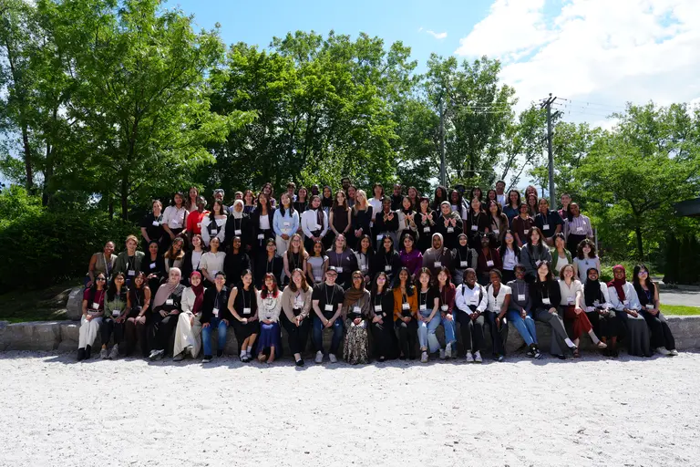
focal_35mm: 24
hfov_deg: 73.7
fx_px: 467
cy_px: 234
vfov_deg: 53.1
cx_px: 350
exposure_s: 1/500
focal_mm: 24
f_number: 5
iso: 100
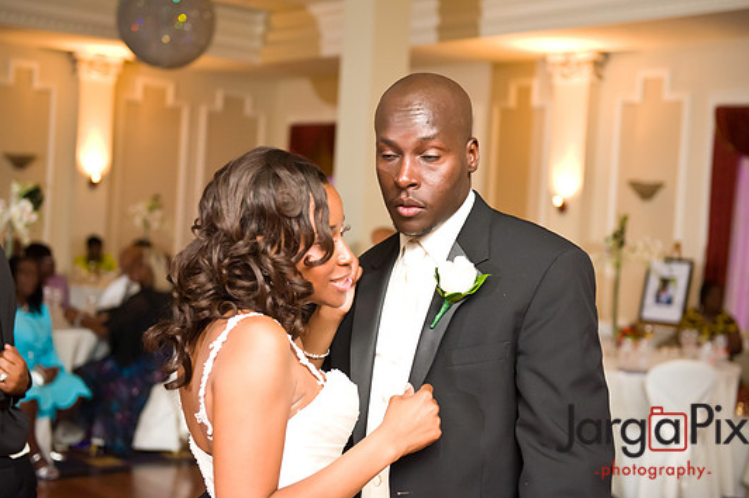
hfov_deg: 33.4
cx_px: 359
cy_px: 228
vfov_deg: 22.6
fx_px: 1248
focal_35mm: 60
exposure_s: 1/125
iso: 3200
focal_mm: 55
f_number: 3.2
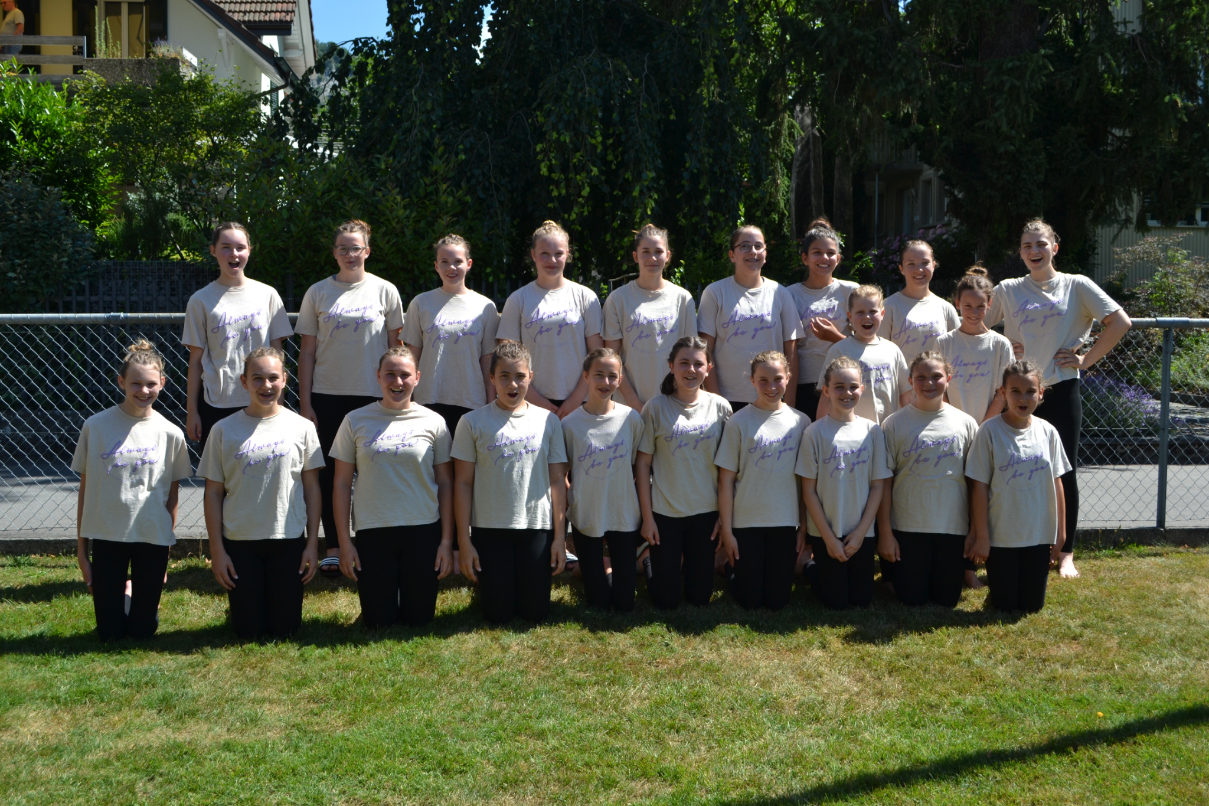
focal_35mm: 36
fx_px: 1209
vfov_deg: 36.9
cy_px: 403
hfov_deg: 53.1
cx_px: 604
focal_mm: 24
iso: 100
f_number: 7.1
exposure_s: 1/200
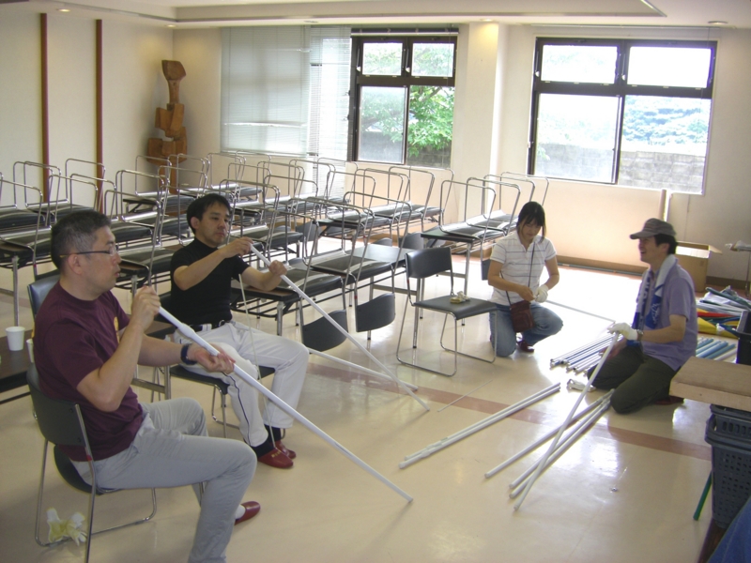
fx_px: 824
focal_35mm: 38
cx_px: 376
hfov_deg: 49.0
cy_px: 282
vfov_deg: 37.7
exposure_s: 1/50
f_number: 3.5
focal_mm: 6.3
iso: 80
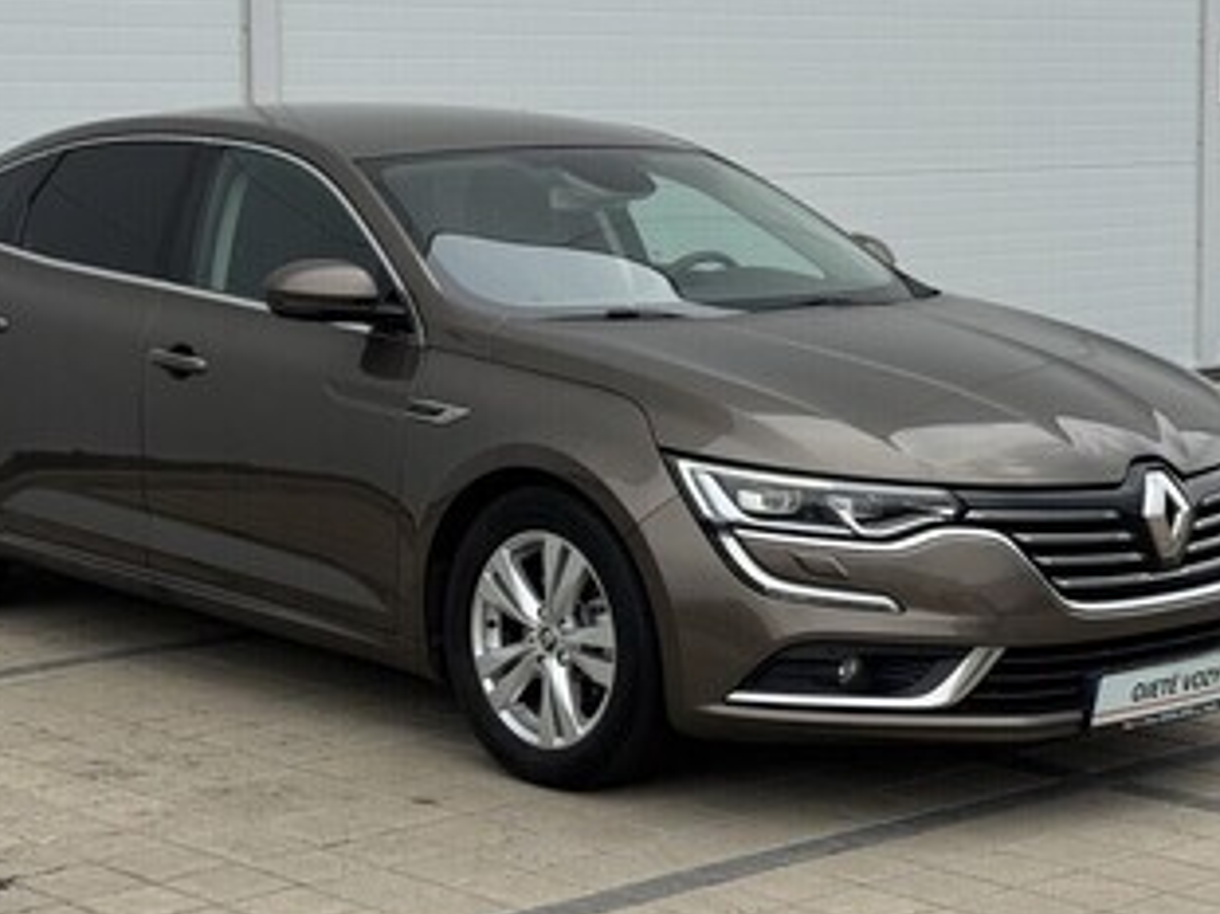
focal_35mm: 85
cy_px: 390
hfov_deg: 23.0
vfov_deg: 17.3
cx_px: 486
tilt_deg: -4.9
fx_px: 2995
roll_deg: +1.0
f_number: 1.78
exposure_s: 1/2331
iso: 64
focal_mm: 6.76
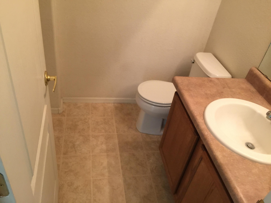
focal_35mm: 29
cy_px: 102
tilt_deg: -38.4
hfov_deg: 61.7
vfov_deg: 48.2
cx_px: 136
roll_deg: -6.7
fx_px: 227
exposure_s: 1/15
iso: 80
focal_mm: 4.15
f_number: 2.2
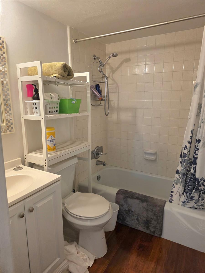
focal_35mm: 23
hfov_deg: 58.9
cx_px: 102
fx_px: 182
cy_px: 136
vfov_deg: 73.9
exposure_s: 1/120
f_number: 1.7
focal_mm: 6.3
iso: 400
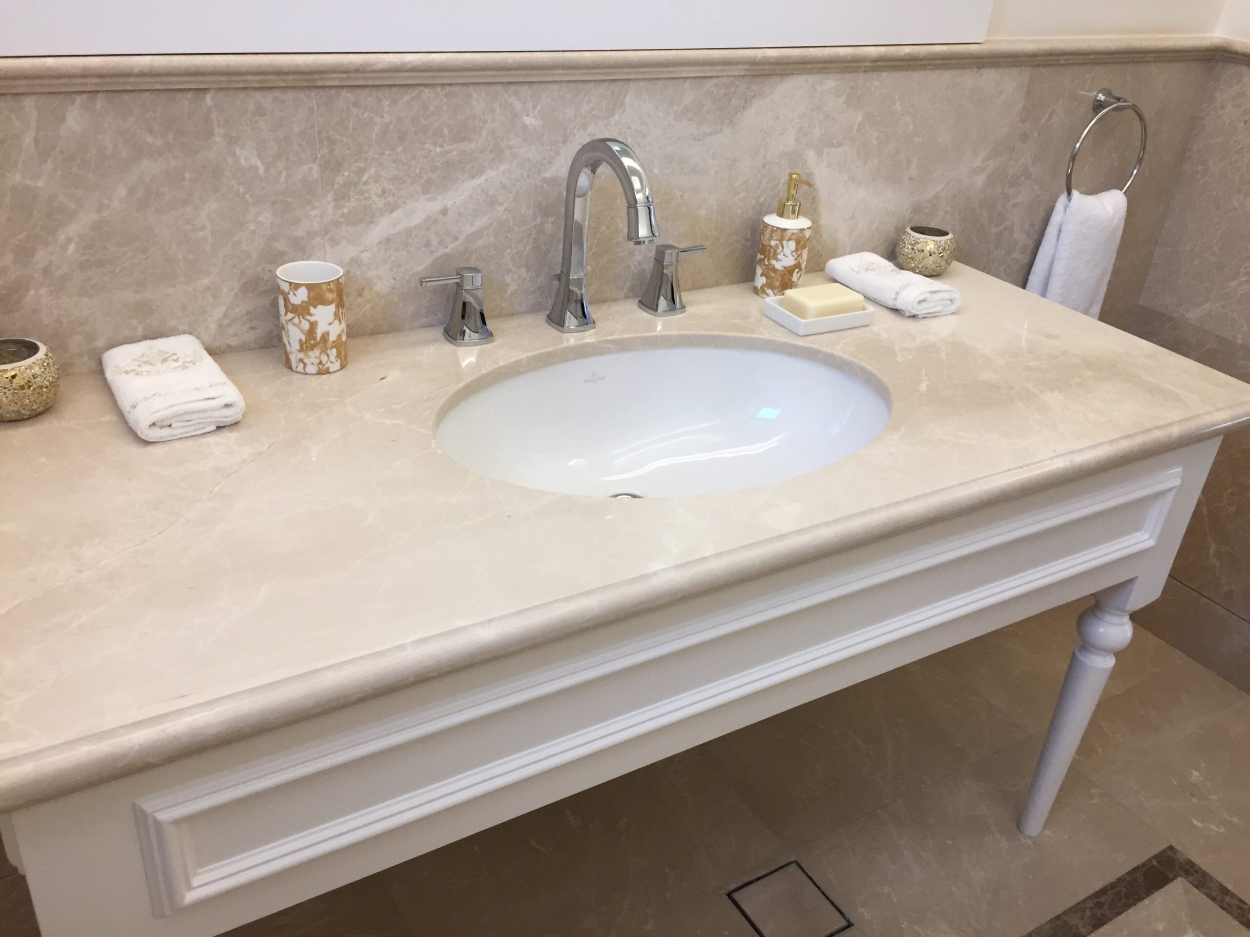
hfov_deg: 61.7
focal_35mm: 29
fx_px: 1047
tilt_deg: -27.9
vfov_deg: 48.2
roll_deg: -5.2
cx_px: 625
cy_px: 468
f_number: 2.2
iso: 64
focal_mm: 4.15
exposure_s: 1/33
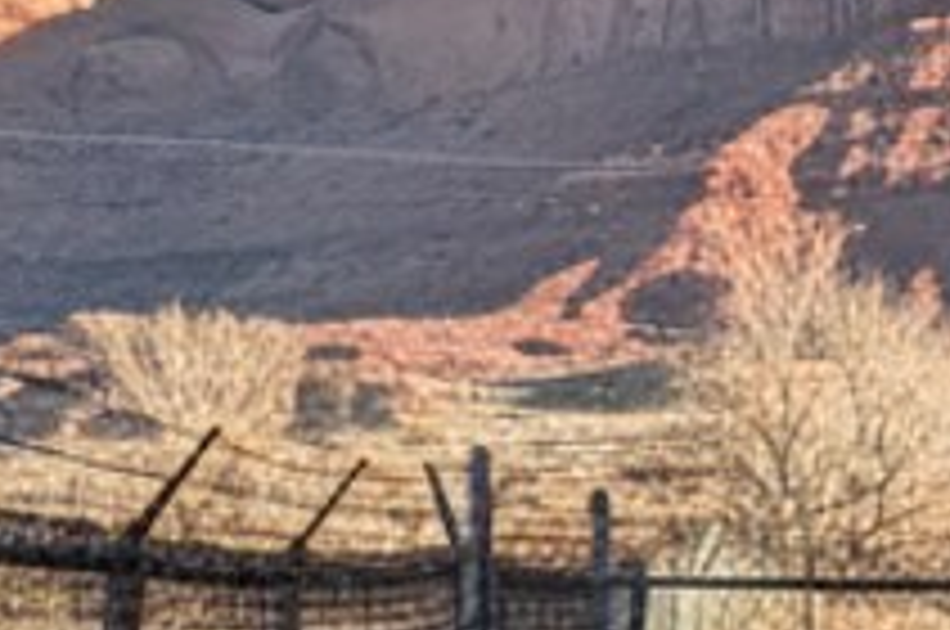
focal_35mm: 154
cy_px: -63
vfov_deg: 8.8
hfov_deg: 11.7
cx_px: 1999
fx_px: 4058
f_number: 1.5
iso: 449
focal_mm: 5.7
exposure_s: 1/1090
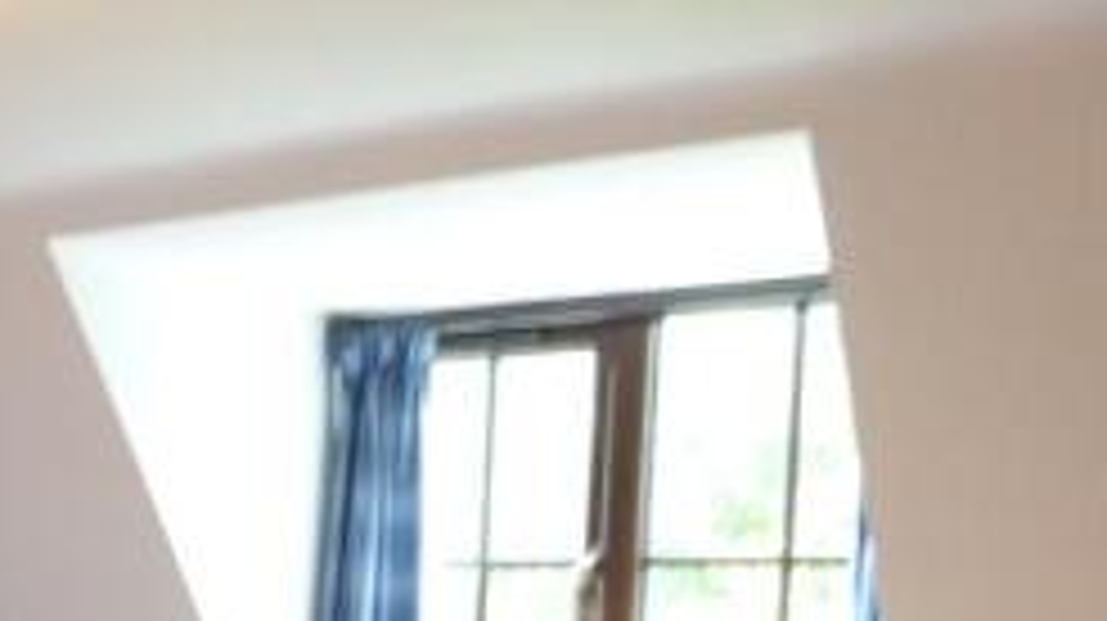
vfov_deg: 18.0
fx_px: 1819
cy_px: 835
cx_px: -101
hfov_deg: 30.4
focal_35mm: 62
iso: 400
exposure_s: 1/10
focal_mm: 4.3
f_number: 3.3
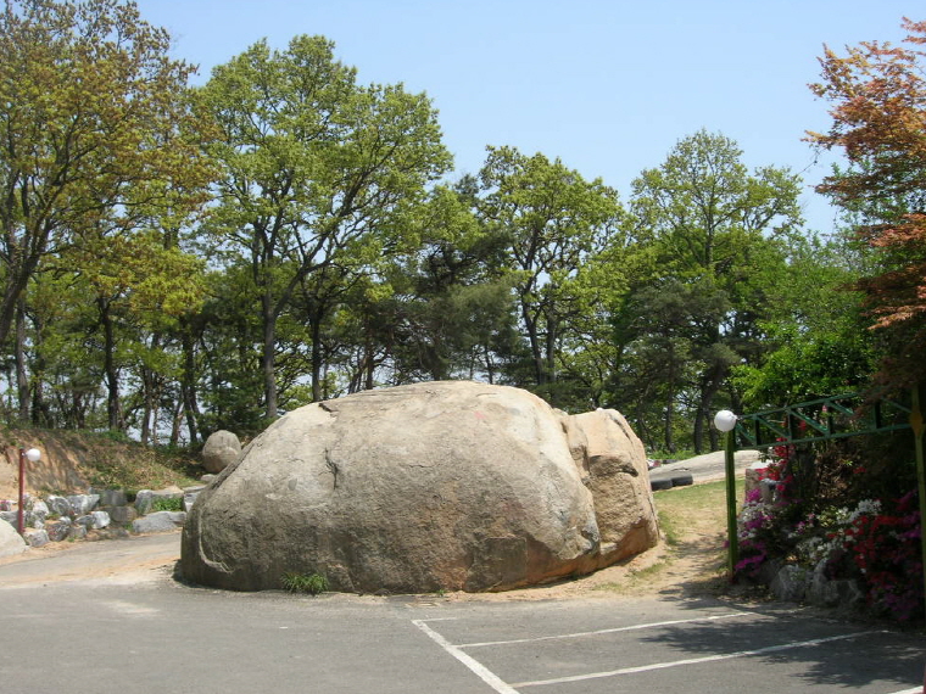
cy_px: 359
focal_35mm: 40
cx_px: 440
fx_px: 1070
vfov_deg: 36.0
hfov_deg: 46.8
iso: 64
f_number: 4.8
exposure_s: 1/458
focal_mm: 7.8
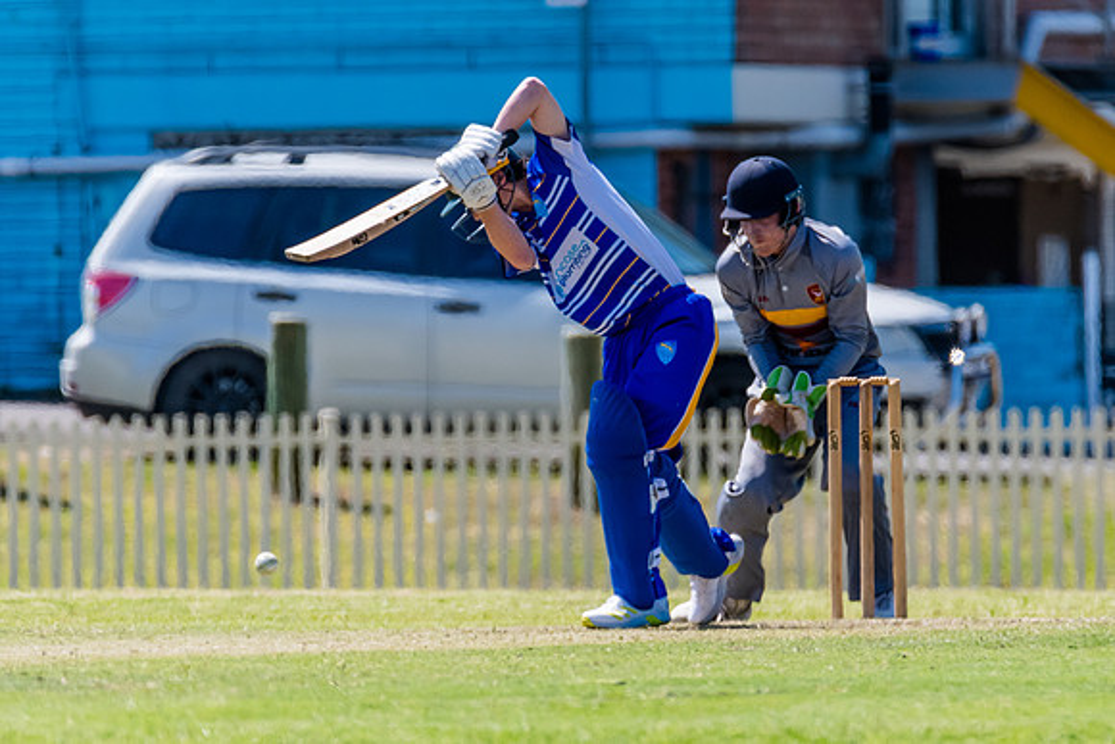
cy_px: 335
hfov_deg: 2.0
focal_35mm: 1006
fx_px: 31161
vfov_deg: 1.4
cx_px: 606
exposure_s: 1/2000
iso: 640
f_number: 6.3
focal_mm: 600
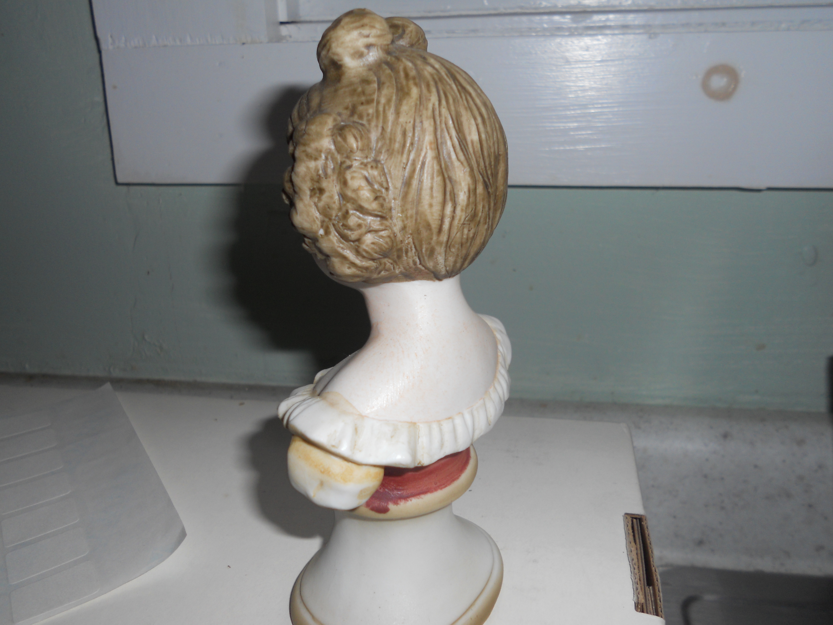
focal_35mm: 32
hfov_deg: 56.8
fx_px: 770
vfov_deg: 44.2
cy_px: 312
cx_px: 416
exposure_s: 1/25
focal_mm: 5.8
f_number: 8.8
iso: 80
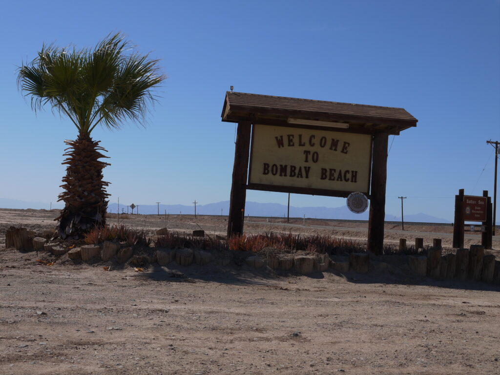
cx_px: 250
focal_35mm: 50
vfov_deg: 29.1
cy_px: 188
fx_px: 722
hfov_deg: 38.2
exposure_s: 1/500
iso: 160
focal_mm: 25
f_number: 10
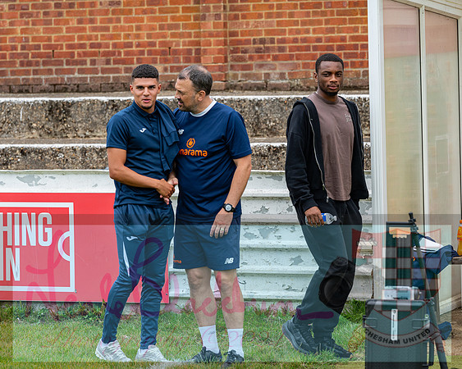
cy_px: 184
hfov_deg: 9.8
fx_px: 2694
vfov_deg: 7.8
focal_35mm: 197
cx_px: 185
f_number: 5
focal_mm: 175
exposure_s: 1/640
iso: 250
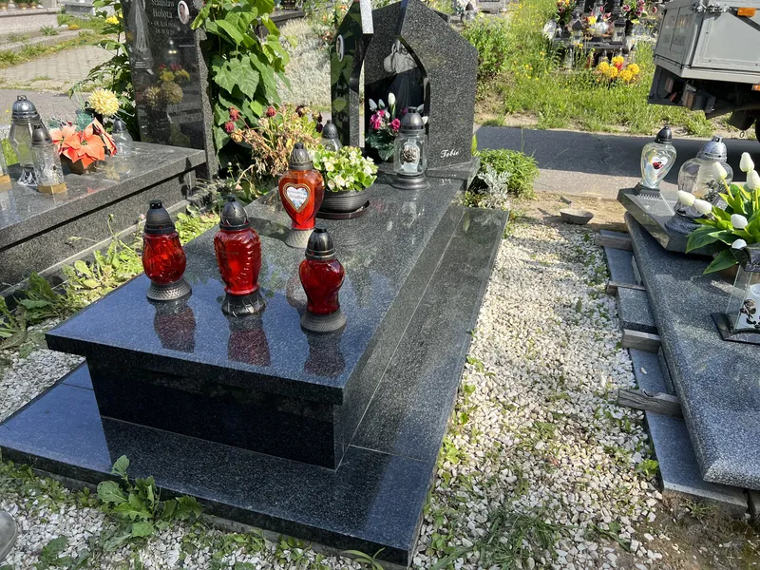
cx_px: 380
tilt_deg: -23.8
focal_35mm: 26
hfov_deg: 67.3
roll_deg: +1.4
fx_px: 571
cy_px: 285
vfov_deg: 53.1
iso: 50
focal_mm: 5.7
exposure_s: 1/1468
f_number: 1.5
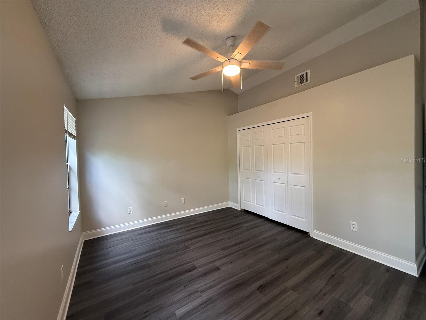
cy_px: 160
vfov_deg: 85.7
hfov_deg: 102.1
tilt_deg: -0.4
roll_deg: +1.7
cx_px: 213
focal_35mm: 14
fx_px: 172
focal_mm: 2.22
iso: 200
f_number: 2.2
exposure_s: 1/60
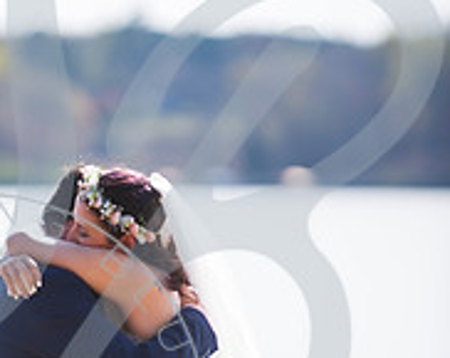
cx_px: 89
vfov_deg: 3.3
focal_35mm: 465
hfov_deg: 4.2
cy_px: 235
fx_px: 6183
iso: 100
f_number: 2.8
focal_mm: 200
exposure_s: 1/800
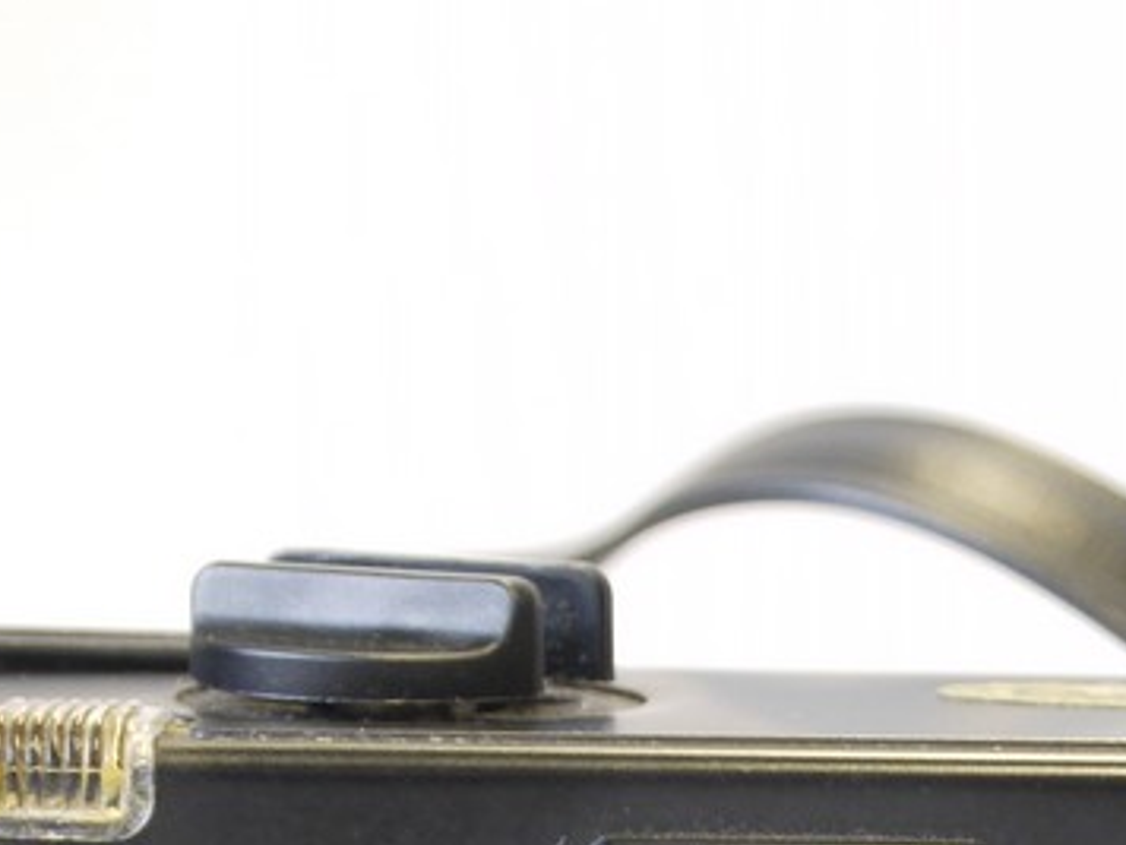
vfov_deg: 6.8
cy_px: 1269
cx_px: 1139
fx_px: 7026
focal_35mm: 216
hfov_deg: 9.1
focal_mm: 32
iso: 400
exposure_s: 1/25
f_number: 4.9
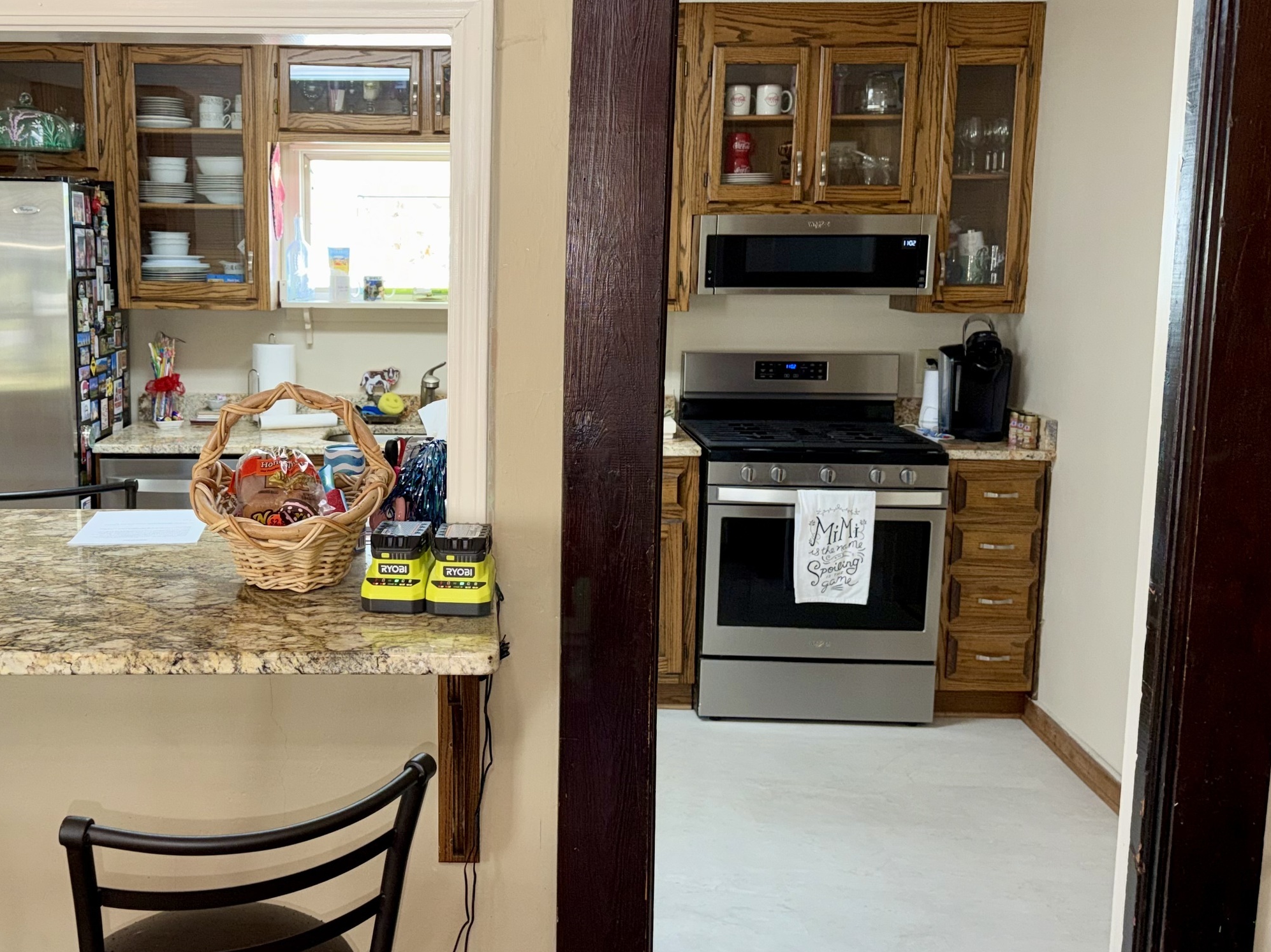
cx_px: 448
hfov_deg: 49.5
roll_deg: +0.6
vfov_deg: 38.6
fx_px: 1358
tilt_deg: -8.5
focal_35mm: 37
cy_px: 438
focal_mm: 6.76
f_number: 1.78
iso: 100
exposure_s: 1/36
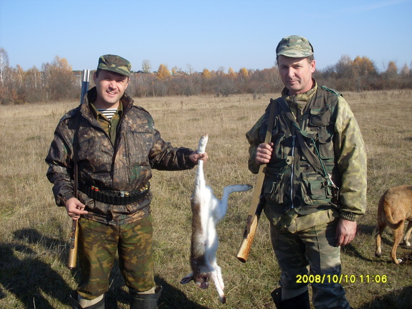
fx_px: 452
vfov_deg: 37.7
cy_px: 154
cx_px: 206
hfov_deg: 49.0
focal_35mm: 38
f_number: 8.4
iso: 80
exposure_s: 1/180
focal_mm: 6.3
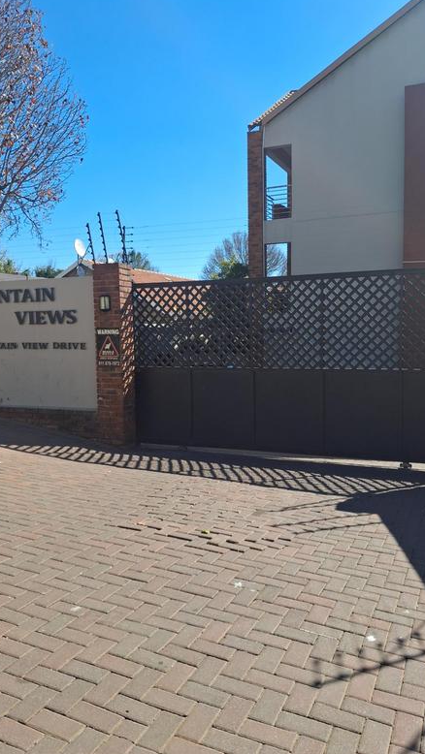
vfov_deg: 67.9
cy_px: 374
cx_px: 230
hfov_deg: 41.5
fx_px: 561
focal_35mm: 28
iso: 32
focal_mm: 4.69
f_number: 1.8
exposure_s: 1/1131
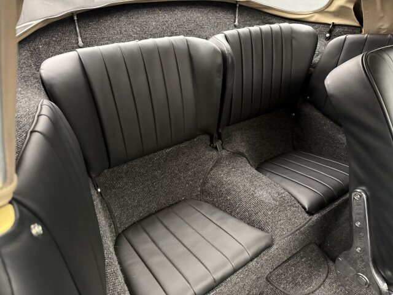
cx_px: 196
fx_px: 272
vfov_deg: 56.8
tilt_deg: -31.4
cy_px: 148
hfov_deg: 71.6
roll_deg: -1.3
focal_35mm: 24
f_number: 1.78
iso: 1000
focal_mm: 6.76
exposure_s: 1/30
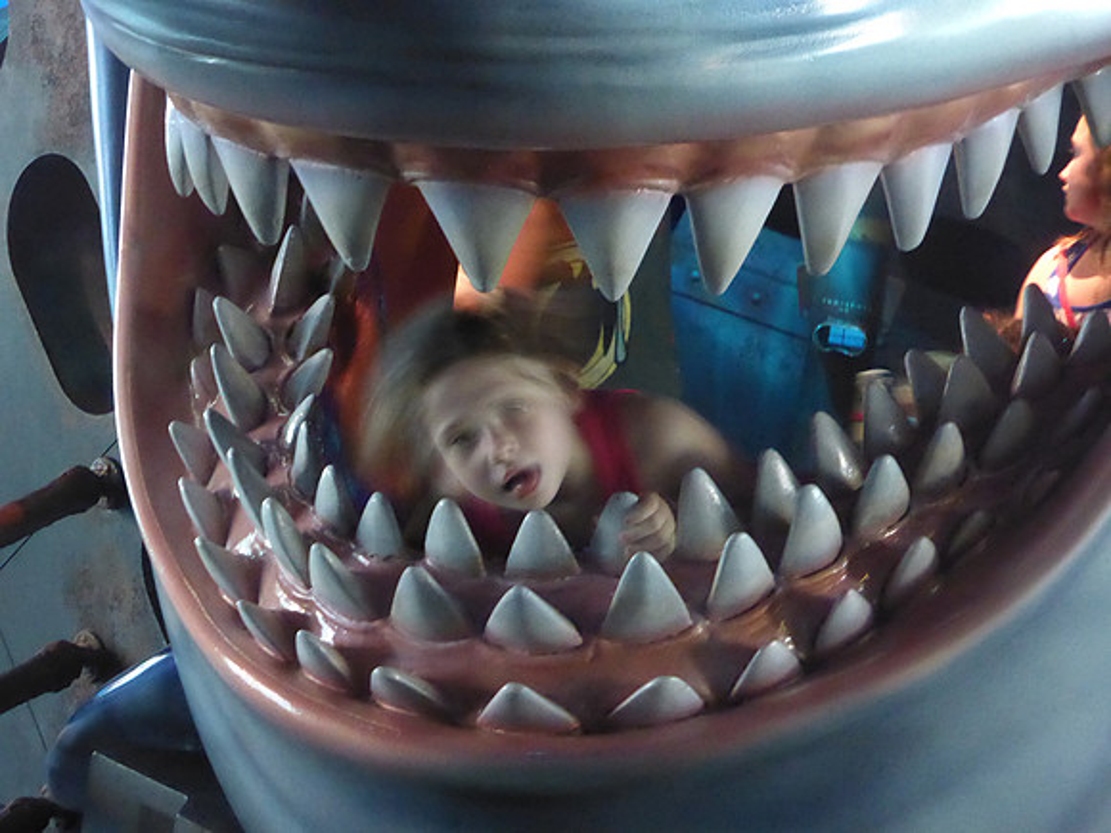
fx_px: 2921
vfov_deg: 16.2
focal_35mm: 91
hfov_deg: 21.5
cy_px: 416
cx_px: 556
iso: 1600
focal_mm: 15.1
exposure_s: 1/4
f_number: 5.2
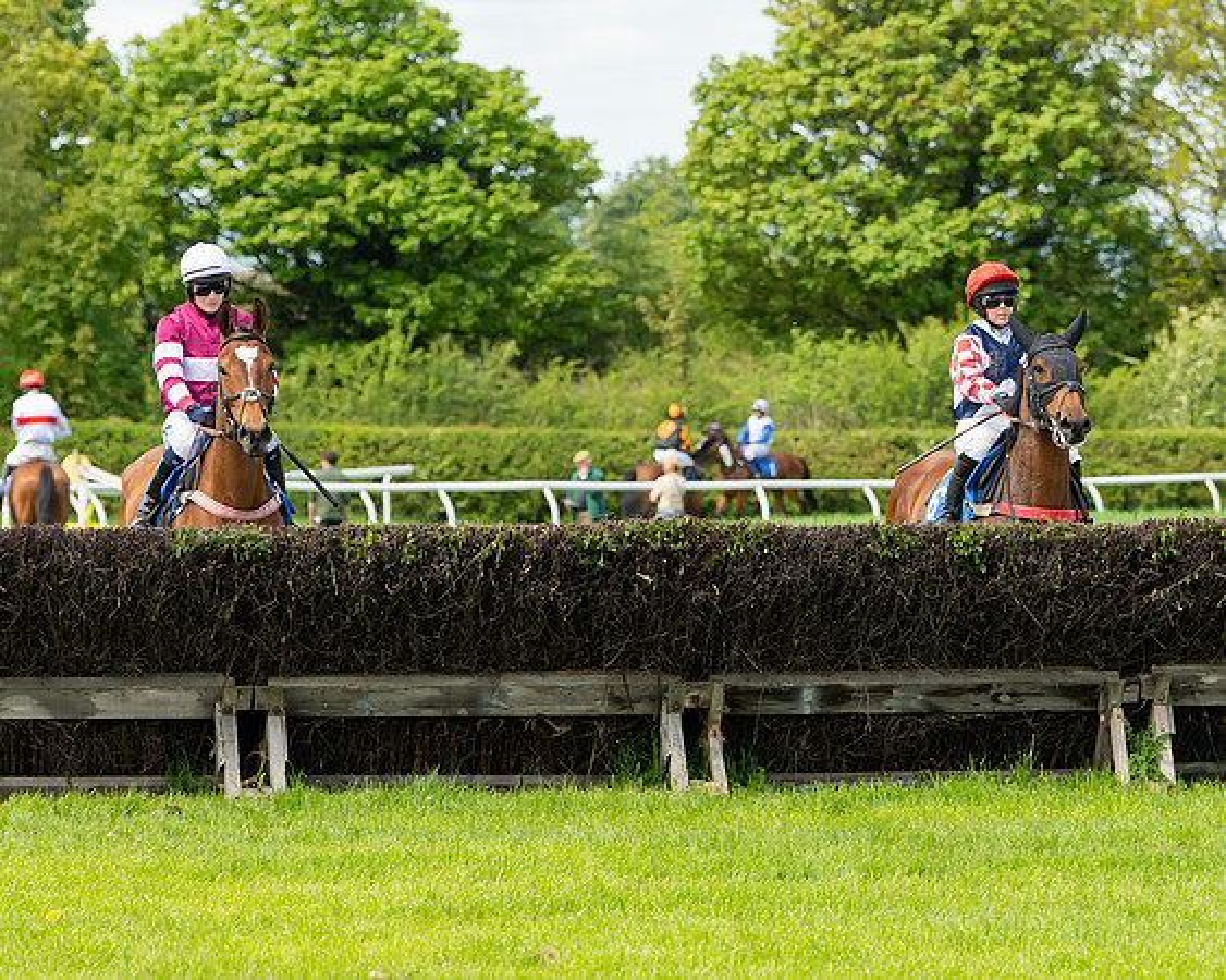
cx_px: 617
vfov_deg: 6.1
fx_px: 9191
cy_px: 490
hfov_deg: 7.6
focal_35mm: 253
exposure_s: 1/800
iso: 400
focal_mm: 150
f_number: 5
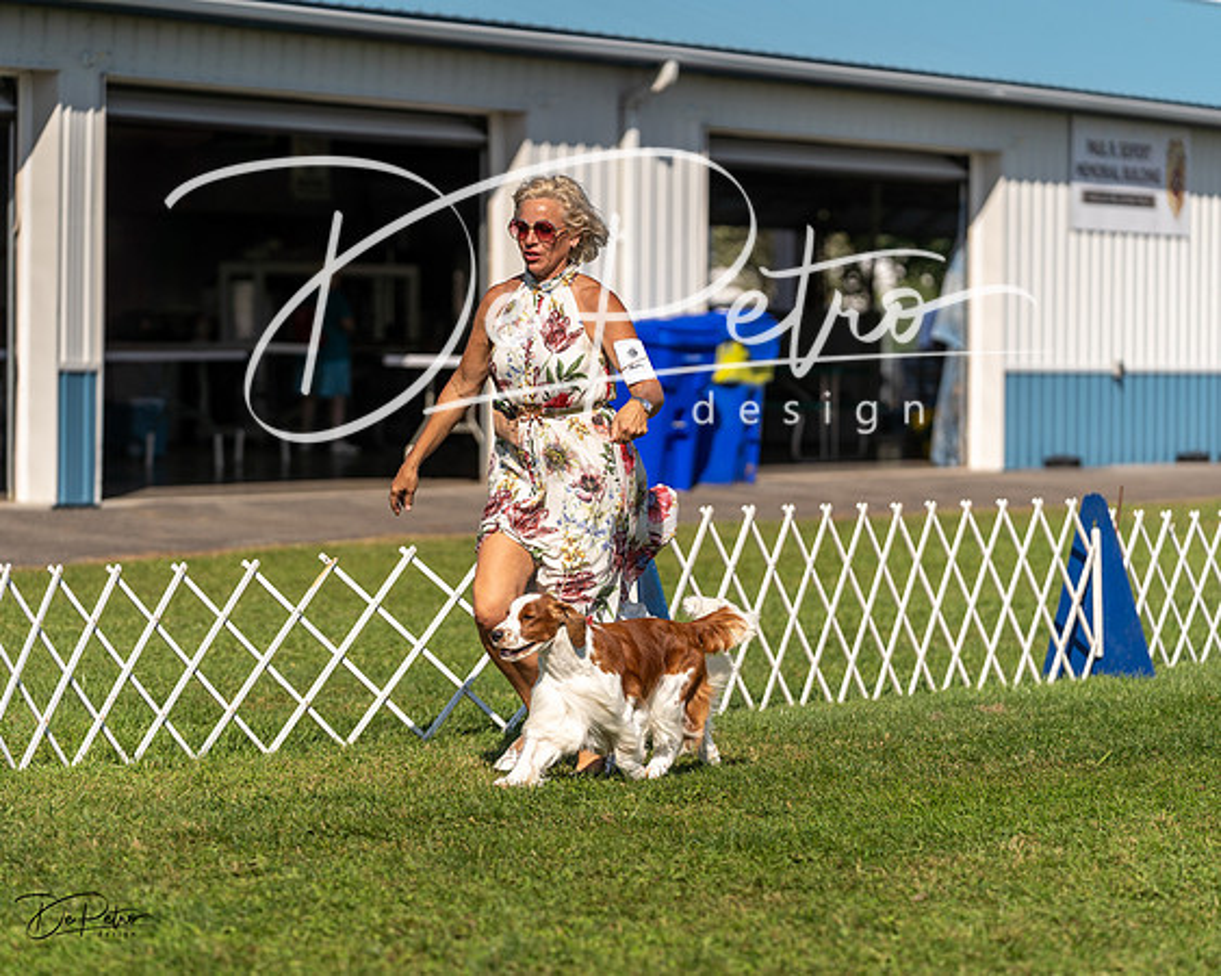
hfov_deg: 13.4
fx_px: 5207
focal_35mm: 144
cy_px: 488
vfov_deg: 10.7
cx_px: 610
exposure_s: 1/2500
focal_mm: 128
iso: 100
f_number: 3.2
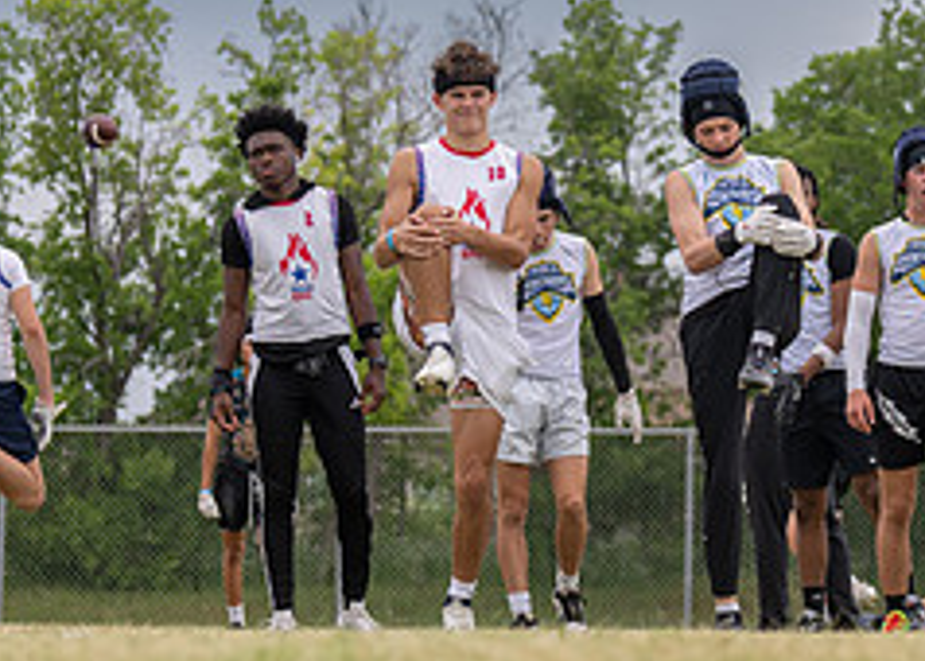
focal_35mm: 188
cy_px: 229
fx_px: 4939
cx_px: 692
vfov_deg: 7.7
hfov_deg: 10.7
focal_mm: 70
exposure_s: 1/1600
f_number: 2.8
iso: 100
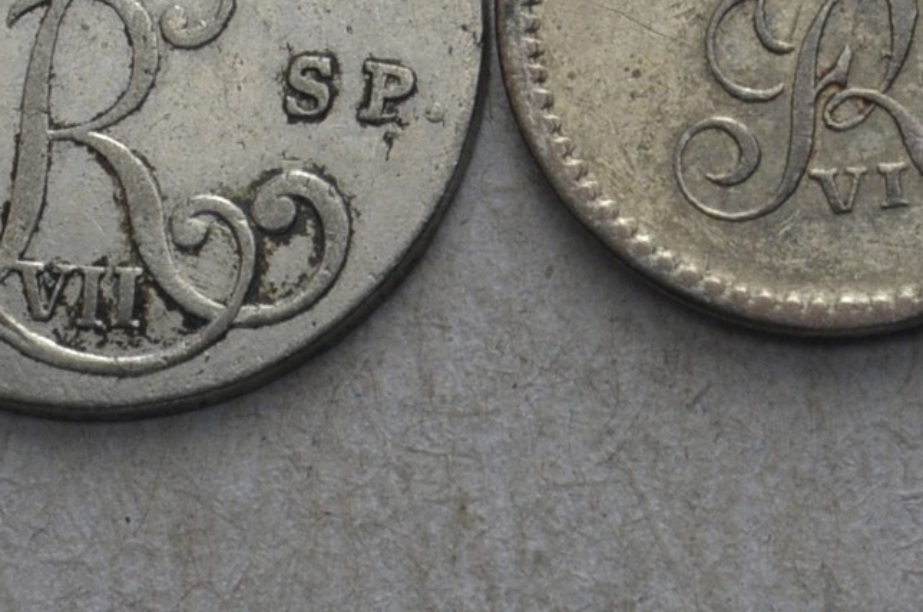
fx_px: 6757
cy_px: -431
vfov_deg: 5.1
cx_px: 1284
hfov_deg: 7.7
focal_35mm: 264
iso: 400
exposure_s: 1/250
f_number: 14
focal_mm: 46
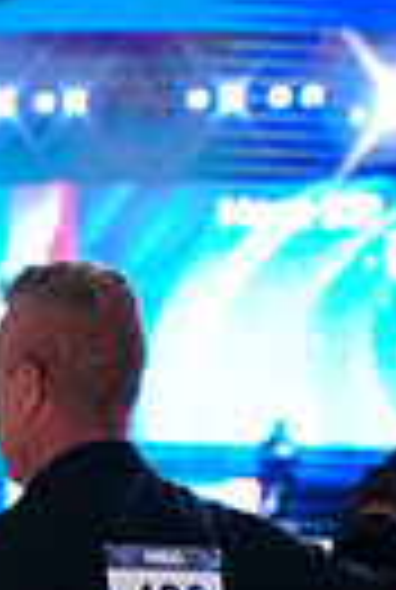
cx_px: -263
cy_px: 883
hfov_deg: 3.0
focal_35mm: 464
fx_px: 7615
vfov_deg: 4.4
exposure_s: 1/250
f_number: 4
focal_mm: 105
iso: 2000
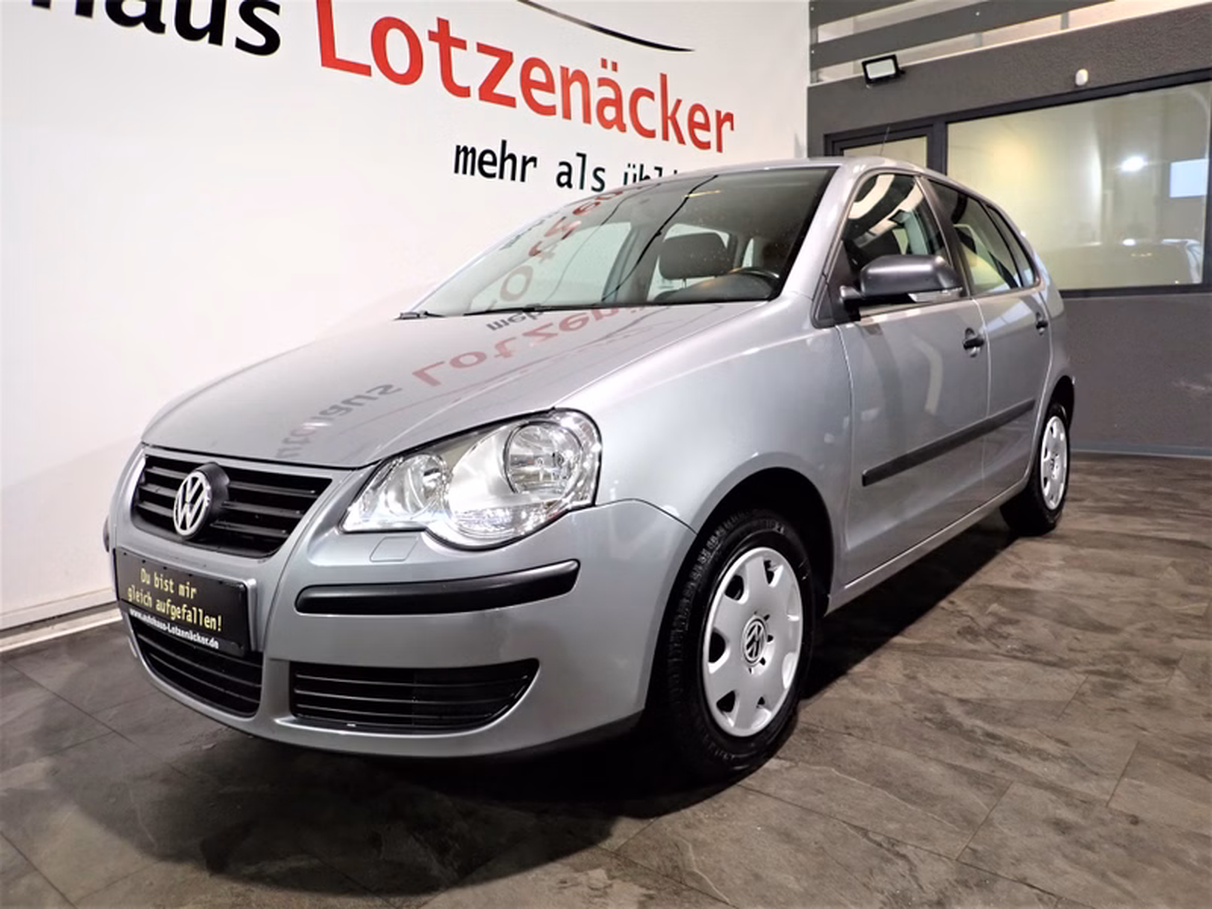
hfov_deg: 69.4
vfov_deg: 54.9
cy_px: 454
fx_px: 875
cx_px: 606
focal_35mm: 25
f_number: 2
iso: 200
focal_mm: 4.5
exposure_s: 1/30
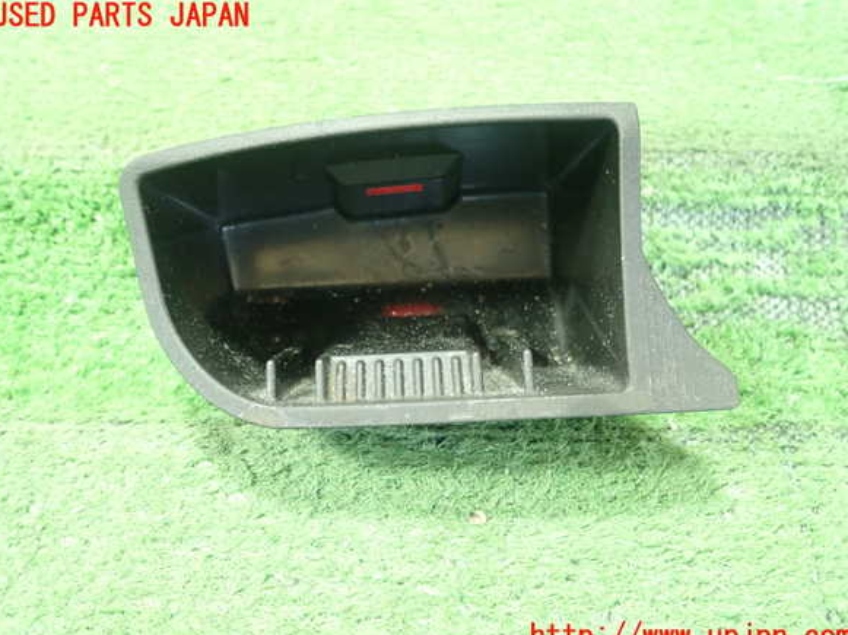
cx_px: 422
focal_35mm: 31
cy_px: 327
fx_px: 759
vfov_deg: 45.4
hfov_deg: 58.4
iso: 800
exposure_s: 1/50
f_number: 2.3
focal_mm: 5.5
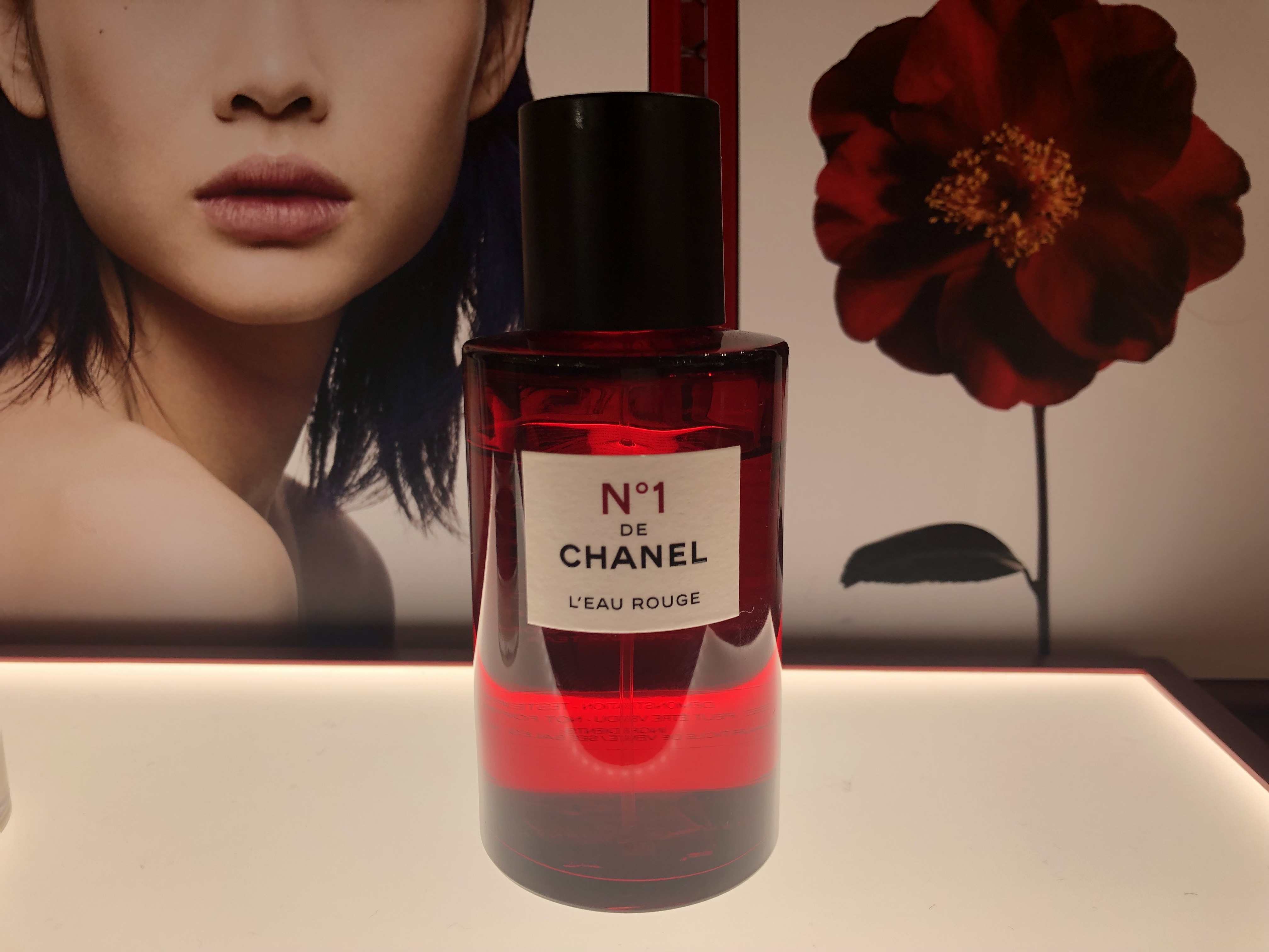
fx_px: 1026
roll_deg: +1.4
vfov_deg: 49.7
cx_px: 634
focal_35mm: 28
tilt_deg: -10.5
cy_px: 476
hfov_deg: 63.4
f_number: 1.8
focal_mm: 4
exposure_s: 1/183
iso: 25
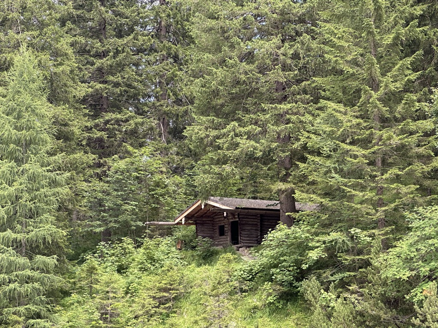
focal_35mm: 77
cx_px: 219
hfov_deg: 25.3
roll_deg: +0.6
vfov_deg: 19.1
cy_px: 164
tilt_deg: +10.1
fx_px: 974
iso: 64
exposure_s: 1/99
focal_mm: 9
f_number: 2.8
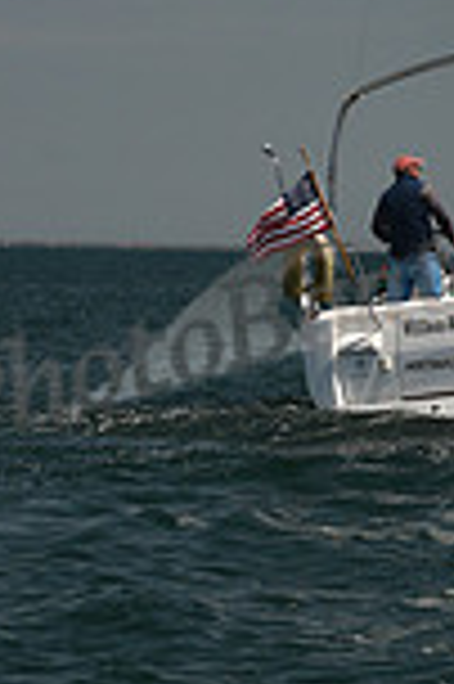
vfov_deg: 7.6
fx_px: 5062
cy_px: -423
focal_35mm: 267
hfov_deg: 5.1
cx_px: 807
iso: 250
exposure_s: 1/800
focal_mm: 70
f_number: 7.1
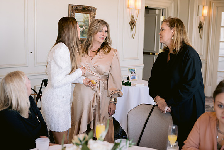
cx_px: 112
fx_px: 311
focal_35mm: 50
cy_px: 75
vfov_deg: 27.0
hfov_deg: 39.6
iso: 800
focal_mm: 50
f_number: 3.2
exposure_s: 1/250
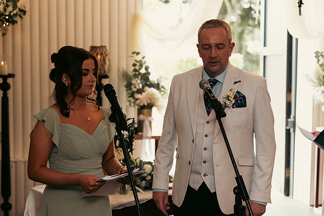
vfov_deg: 19.5
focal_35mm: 70
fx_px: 630
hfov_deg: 28.8
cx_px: 162
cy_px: 108
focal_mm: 70
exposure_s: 1/160
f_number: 3.5
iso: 1000
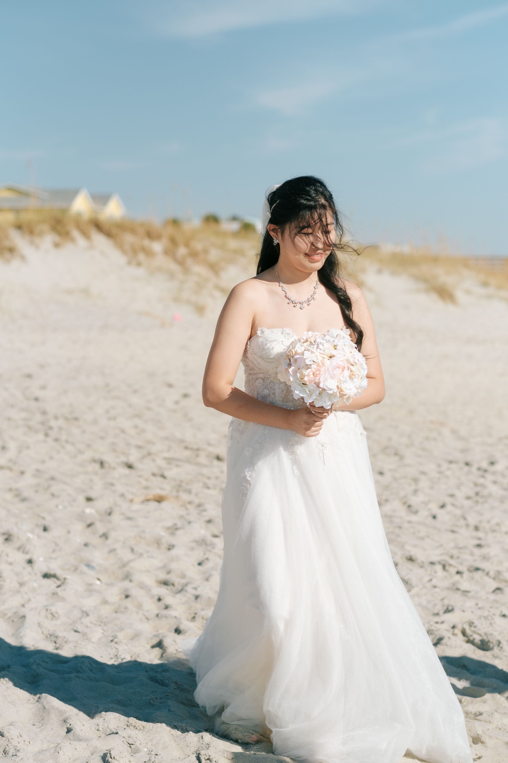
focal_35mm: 84
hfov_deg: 16.3
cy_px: 382
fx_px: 1778
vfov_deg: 24.2
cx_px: 254
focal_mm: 56
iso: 160
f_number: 2.5
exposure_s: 1/8000
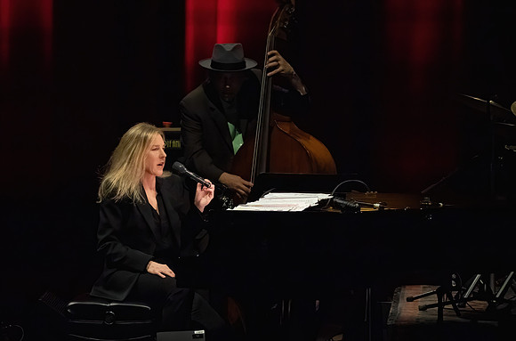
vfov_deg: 2.8
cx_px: 197
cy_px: 200
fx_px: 7094
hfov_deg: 4.2
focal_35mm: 496
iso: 16000
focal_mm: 400
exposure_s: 1/320
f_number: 8
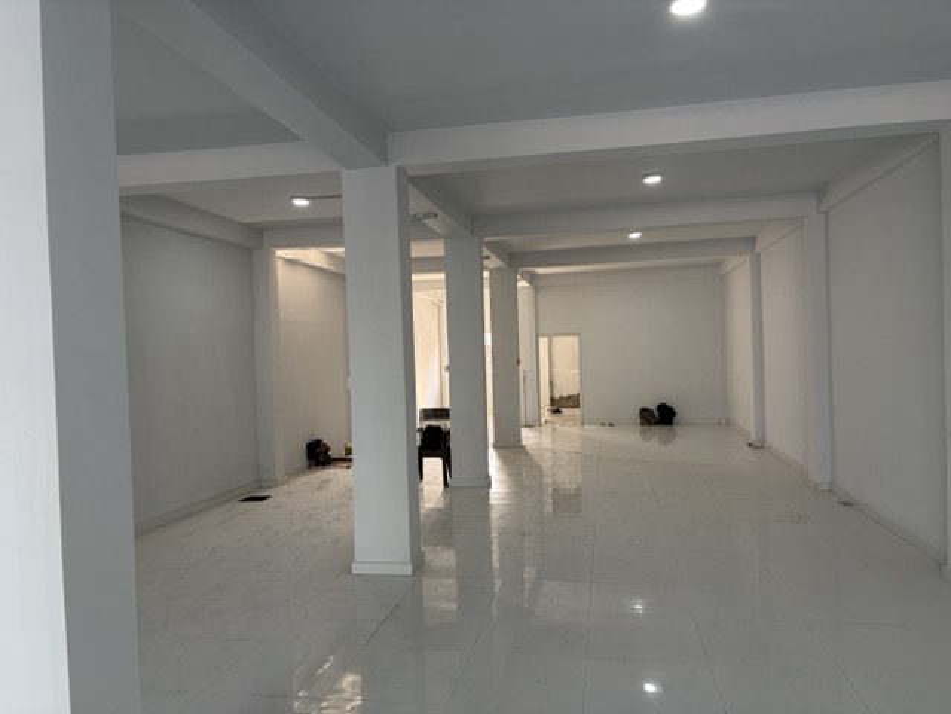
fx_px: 714
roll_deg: +2.2
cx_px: 476
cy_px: 357
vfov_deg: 53.1
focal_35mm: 26
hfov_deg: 67.3
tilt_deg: -0.3
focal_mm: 5.96
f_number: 1.6
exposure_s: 1/122
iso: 80
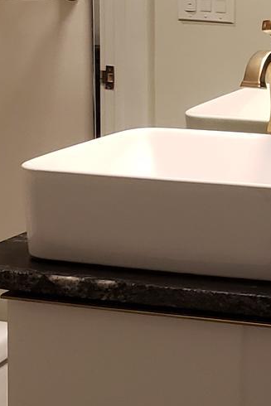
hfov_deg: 11.3
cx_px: 482
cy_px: 78
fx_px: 1275
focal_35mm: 113
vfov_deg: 17.9
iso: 320
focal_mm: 4.3
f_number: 1.5
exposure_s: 1/60
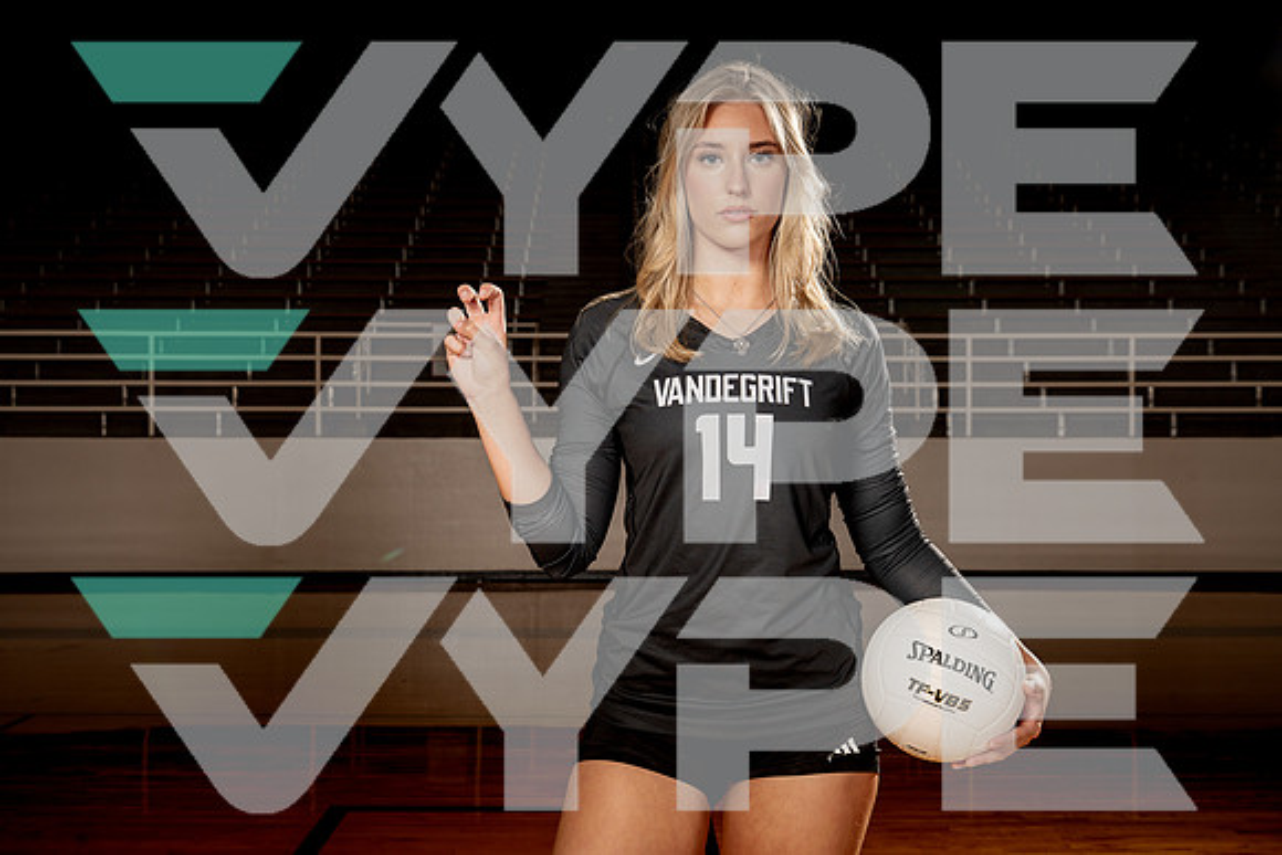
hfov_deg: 44.5
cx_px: 641
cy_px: 428
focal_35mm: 44
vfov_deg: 30.5
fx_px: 1567
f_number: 8
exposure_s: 1/250
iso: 100
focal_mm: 44
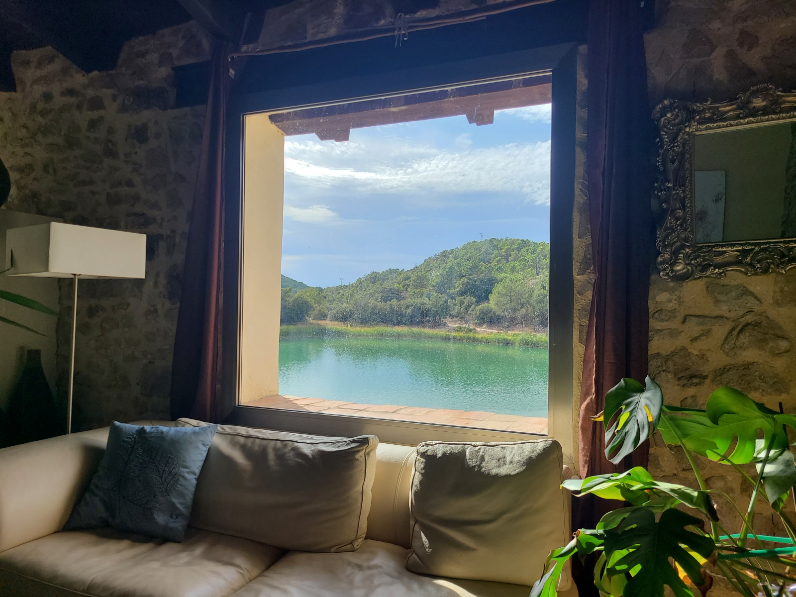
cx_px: 398
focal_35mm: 26
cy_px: 298
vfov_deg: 53.1
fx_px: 598
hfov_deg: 67.3
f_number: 1.8
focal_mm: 5.4
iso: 40
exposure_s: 1/984
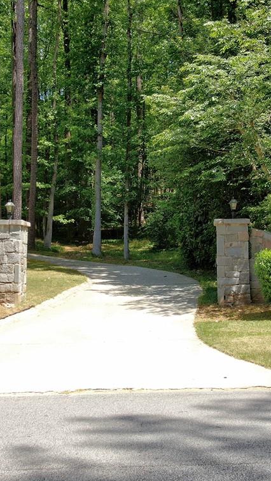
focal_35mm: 53
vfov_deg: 39.2
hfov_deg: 22.6
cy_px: 241
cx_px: 153
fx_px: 678
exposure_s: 1/400
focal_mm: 6.21
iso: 100
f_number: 3.3
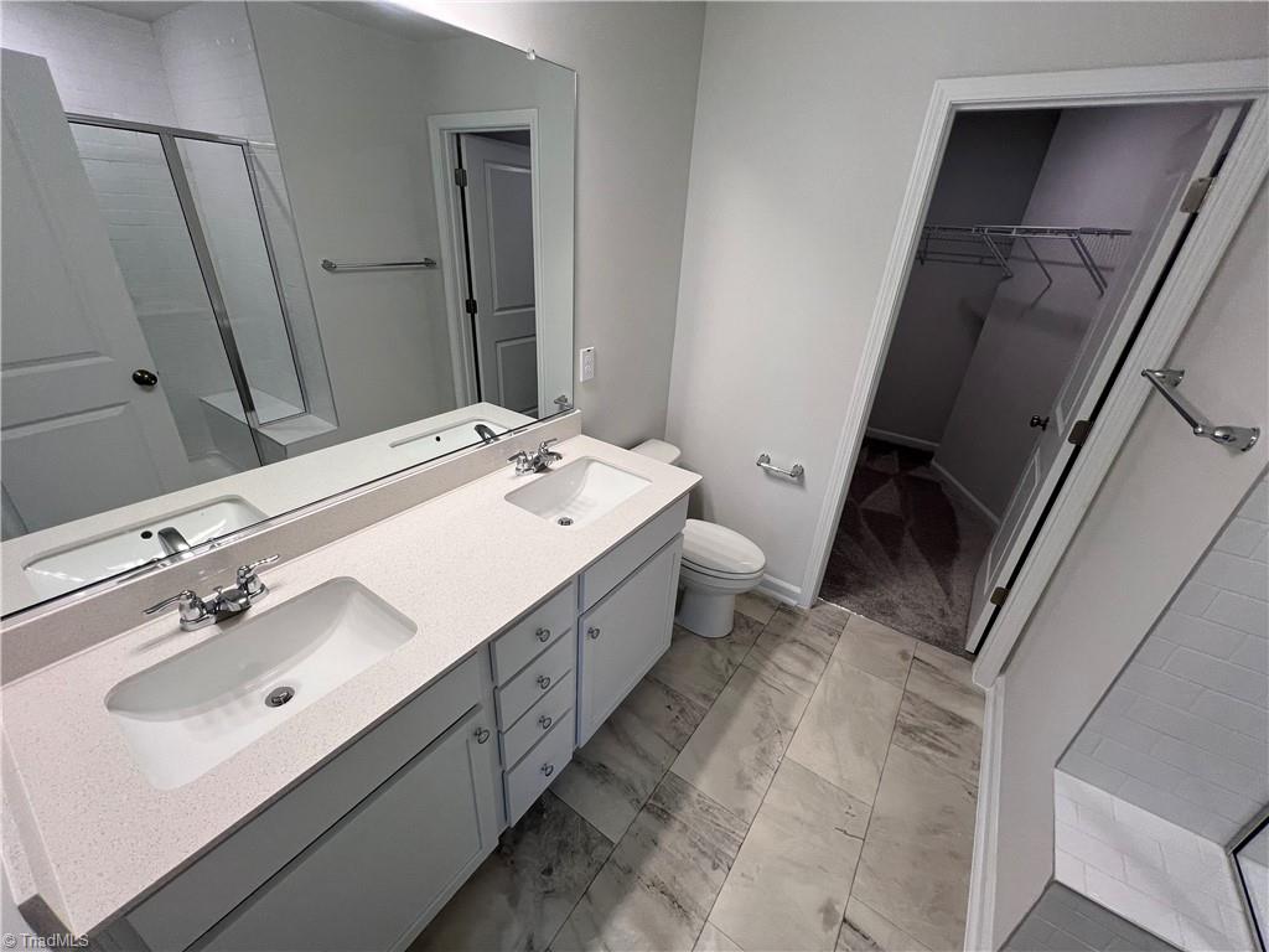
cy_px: 476
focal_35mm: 13
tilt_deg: -27.2
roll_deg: -3.5
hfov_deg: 106.2
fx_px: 477
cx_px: 634
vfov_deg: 89.9
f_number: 1.8
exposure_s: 1/120
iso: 80
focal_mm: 1.57
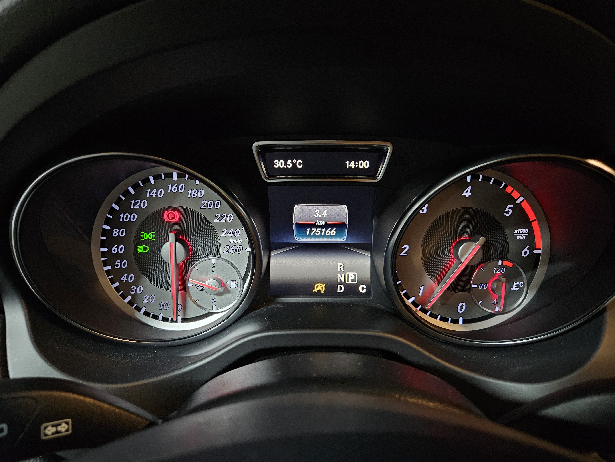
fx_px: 409
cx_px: 308
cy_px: 231
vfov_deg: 58.9
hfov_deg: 73.9
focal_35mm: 23
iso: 800
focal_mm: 5.4
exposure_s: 1/25
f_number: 1.8
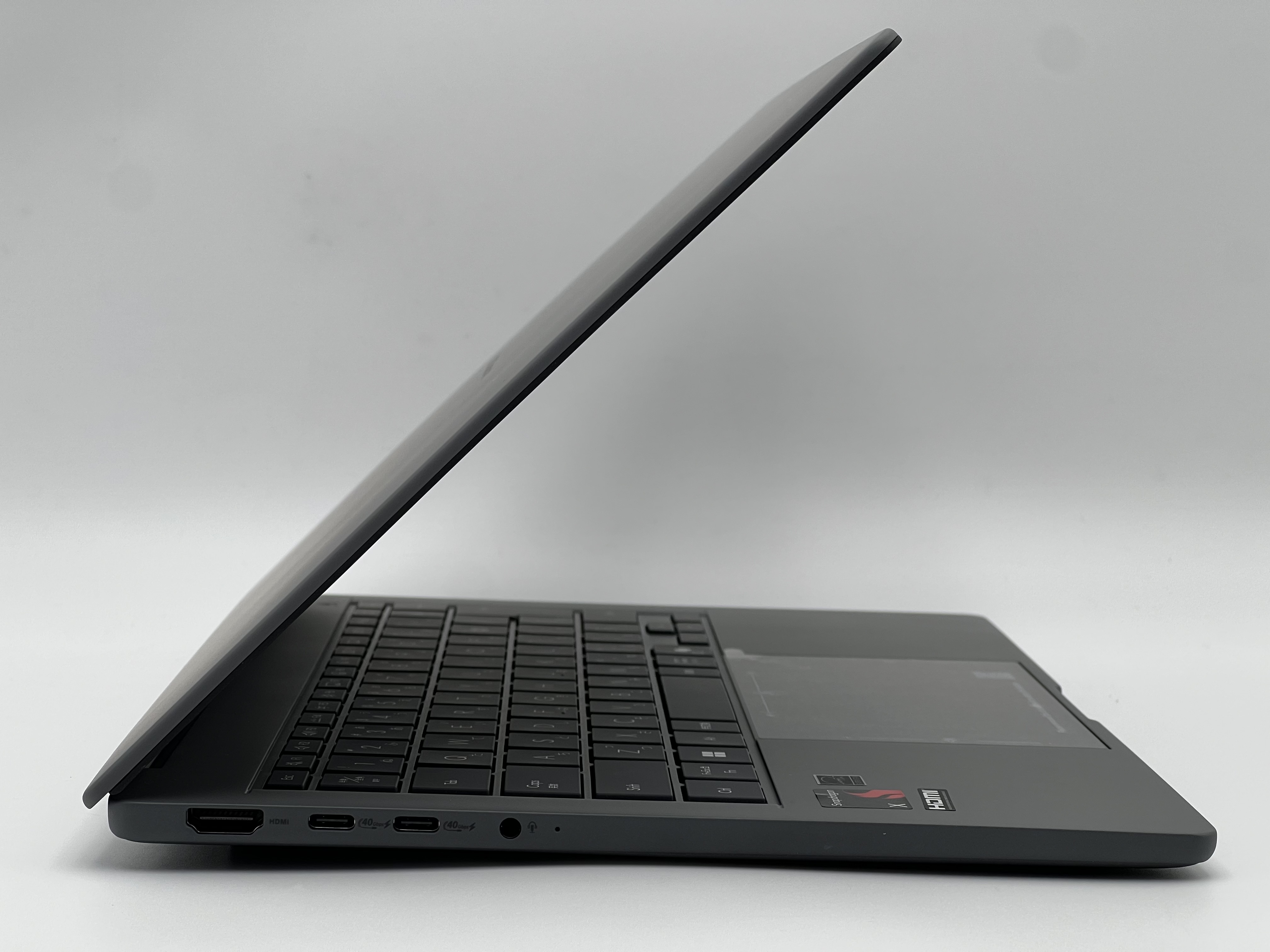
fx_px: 2825
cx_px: 635
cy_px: 476
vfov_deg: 19.1
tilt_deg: -4.4
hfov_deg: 25.3
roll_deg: -0.6
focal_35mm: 77
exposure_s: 1/160
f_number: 2.8
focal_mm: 9
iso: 32
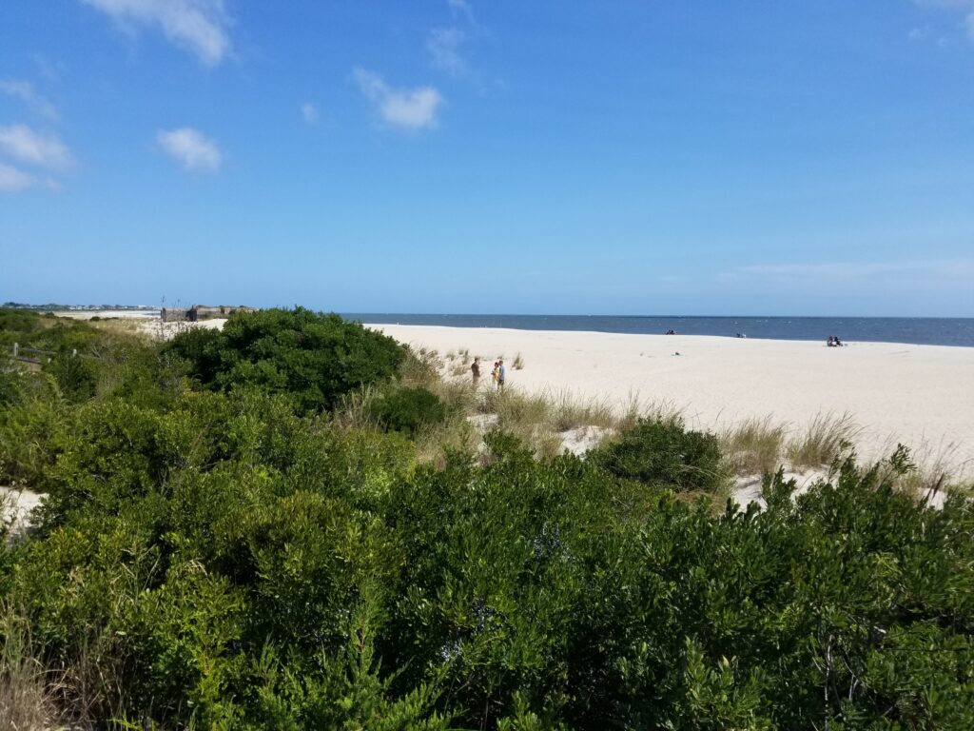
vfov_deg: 53.1
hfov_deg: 67.3
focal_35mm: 26
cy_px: 366
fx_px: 732
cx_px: 487
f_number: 1.7
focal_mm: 4.25
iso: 50
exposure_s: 1/3040
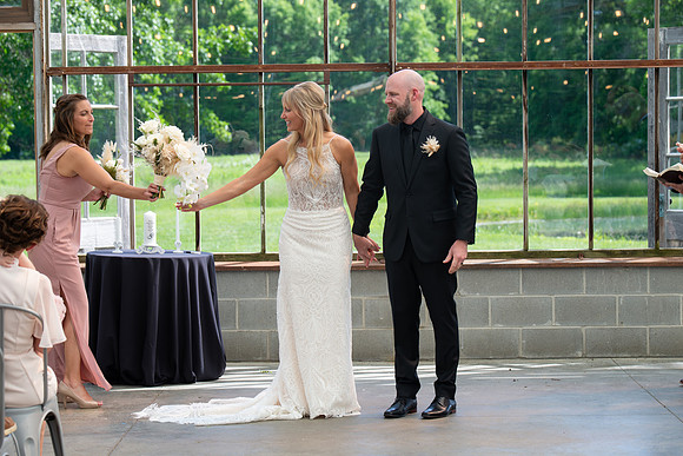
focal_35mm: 98
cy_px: 228
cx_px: 342
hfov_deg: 20.8
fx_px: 1860
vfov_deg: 14.0
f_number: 5.6
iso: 160
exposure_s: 1/200
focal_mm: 98
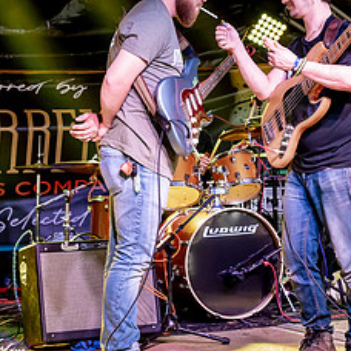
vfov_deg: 16.2
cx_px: 258
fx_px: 1205
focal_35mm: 105
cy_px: -20
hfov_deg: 16.5
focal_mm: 35
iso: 3200
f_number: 4
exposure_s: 1/400
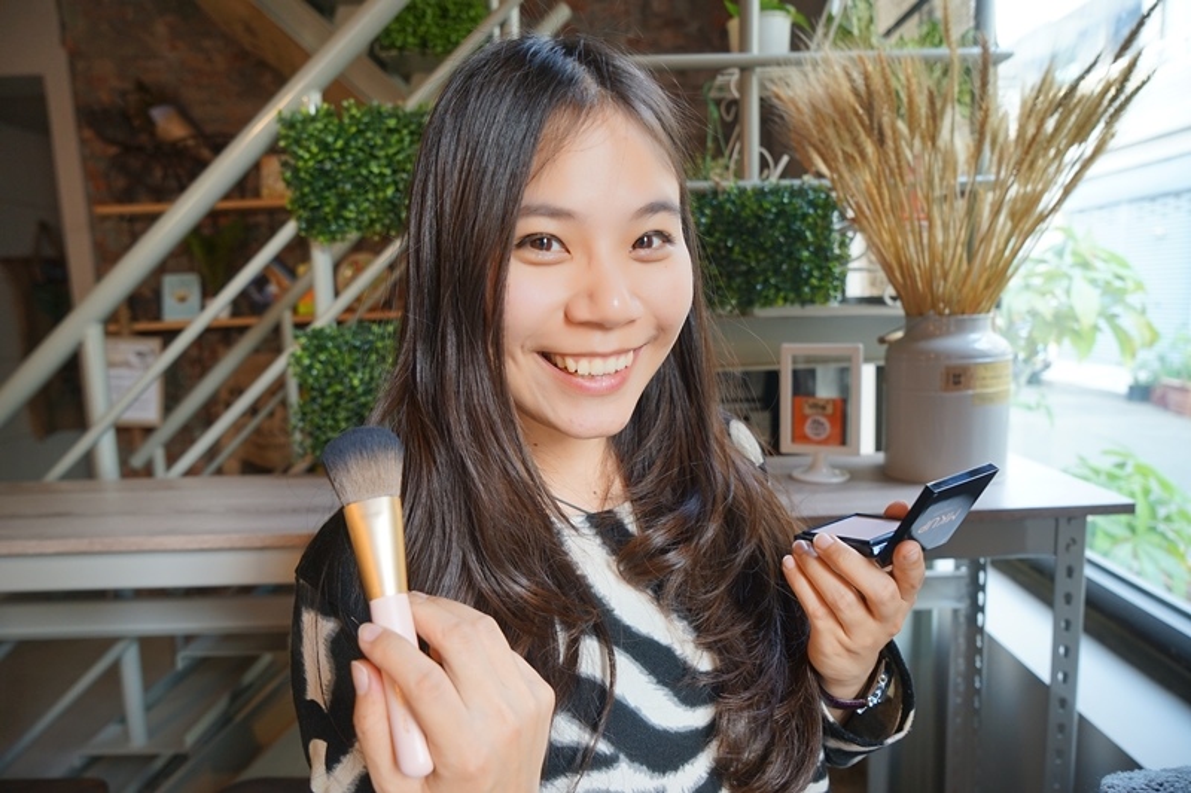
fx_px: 794
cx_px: 596
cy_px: 396
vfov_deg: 53.1
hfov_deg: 73.8
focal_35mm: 24
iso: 400
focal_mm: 24
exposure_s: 1/20
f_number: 5
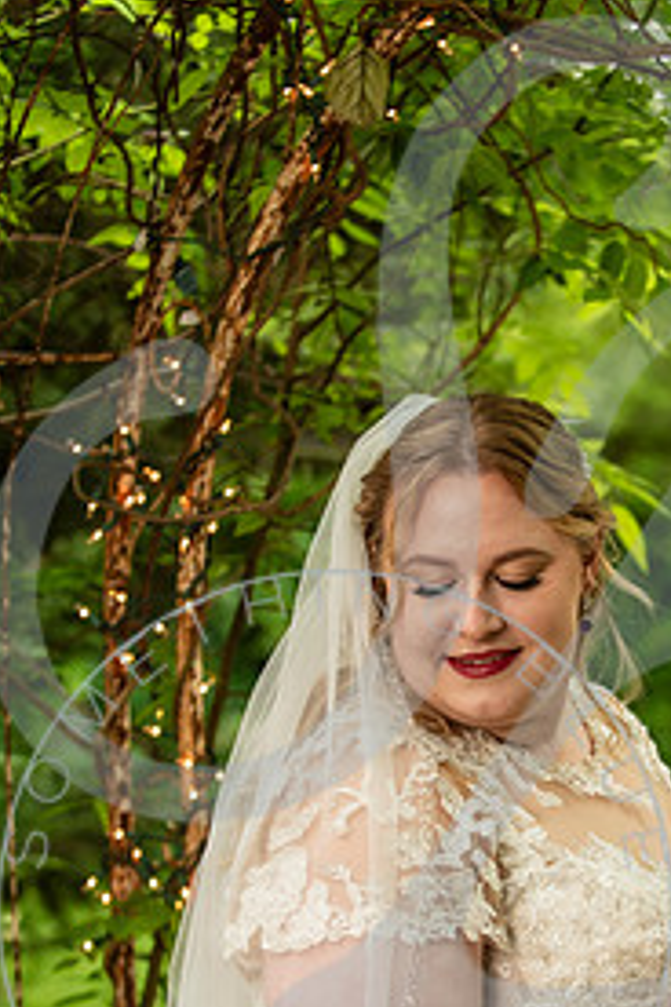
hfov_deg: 12.0
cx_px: 500
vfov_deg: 17.9
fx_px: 3187
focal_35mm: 114
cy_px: 631
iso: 250
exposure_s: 1/160
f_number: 2.8
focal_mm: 70
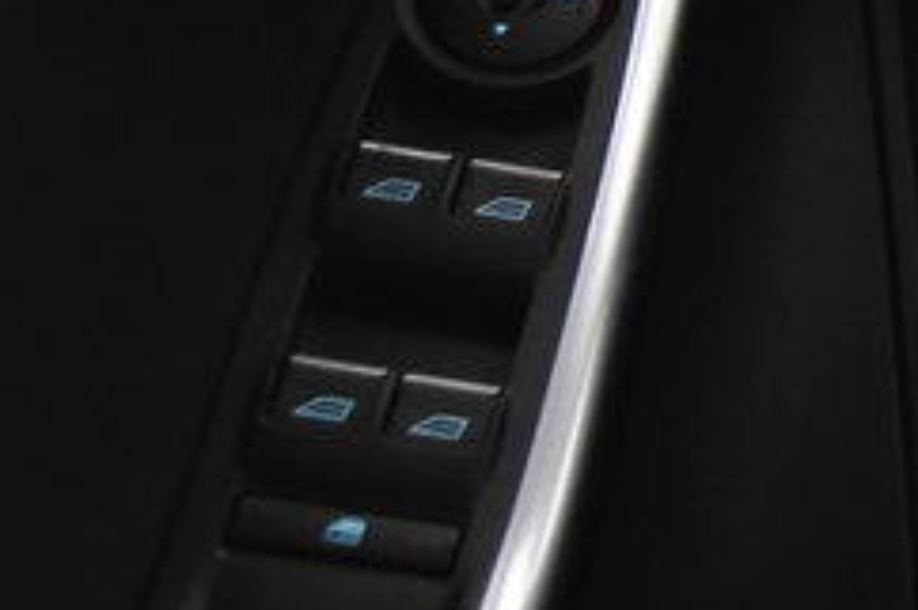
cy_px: -332
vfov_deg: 8.4
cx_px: 2238
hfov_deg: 10.9
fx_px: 4052
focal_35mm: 159
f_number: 2.8
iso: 2000
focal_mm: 20
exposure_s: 1/30
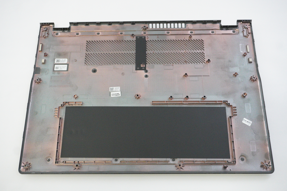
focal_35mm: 38
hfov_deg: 51.3
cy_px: 96
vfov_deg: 35.4
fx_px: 299
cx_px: 144
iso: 6400
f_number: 5.6
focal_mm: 25
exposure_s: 1/320
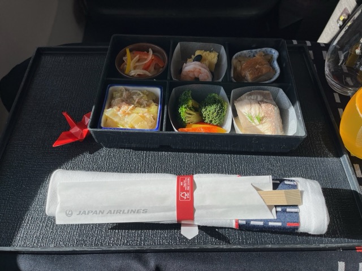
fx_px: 272
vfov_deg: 53.1
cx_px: 181
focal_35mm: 26
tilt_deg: -57.8
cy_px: 136
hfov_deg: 67.3
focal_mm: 5.1
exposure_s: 1/1086
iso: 50
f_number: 1.6
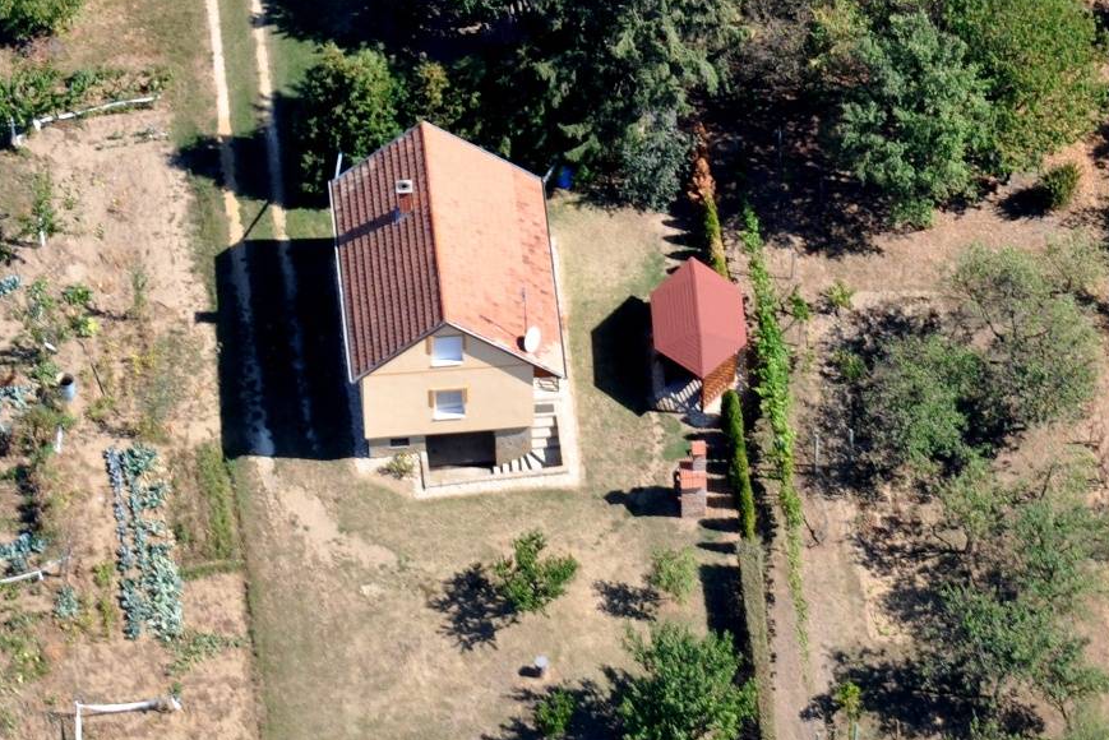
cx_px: 522
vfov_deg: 7.4
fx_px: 5719
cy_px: 424
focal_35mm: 186
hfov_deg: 11.1
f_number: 13
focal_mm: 105
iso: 200
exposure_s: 1/160
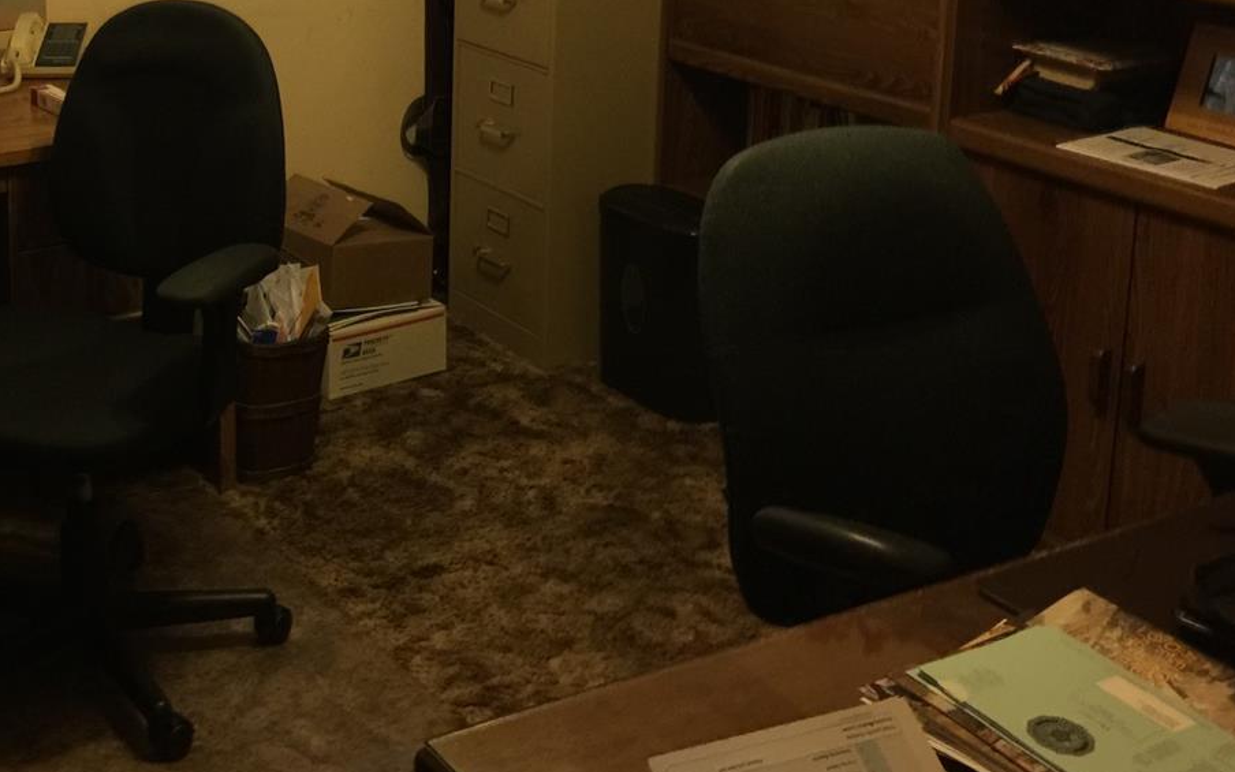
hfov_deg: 38.0
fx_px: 1717
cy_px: 63
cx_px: 234
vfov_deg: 24.5
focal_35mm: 51
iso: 80
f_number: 2.2
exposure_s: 1/4
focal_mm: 4.15
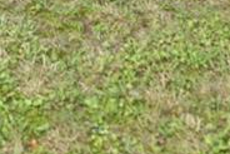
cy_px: -244
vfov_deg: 10.3
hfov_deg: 18.2
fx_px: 710
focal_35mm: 111
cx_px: 39
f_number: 2.8
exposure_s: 1/80
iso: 100
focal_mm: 20
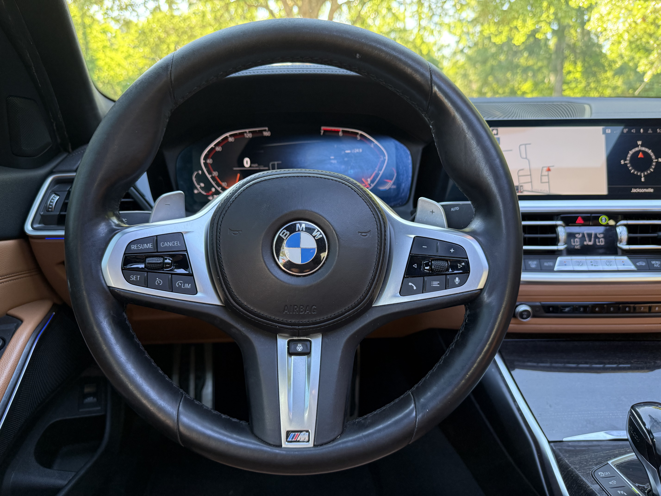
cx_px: 330
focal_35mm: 24
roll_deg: +1.0
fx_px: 458
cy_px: 248
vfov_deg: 56.8
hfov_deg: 71.6
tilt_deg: -15.8
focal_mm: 6.76
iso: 200
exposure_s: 1/102
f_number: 1.78
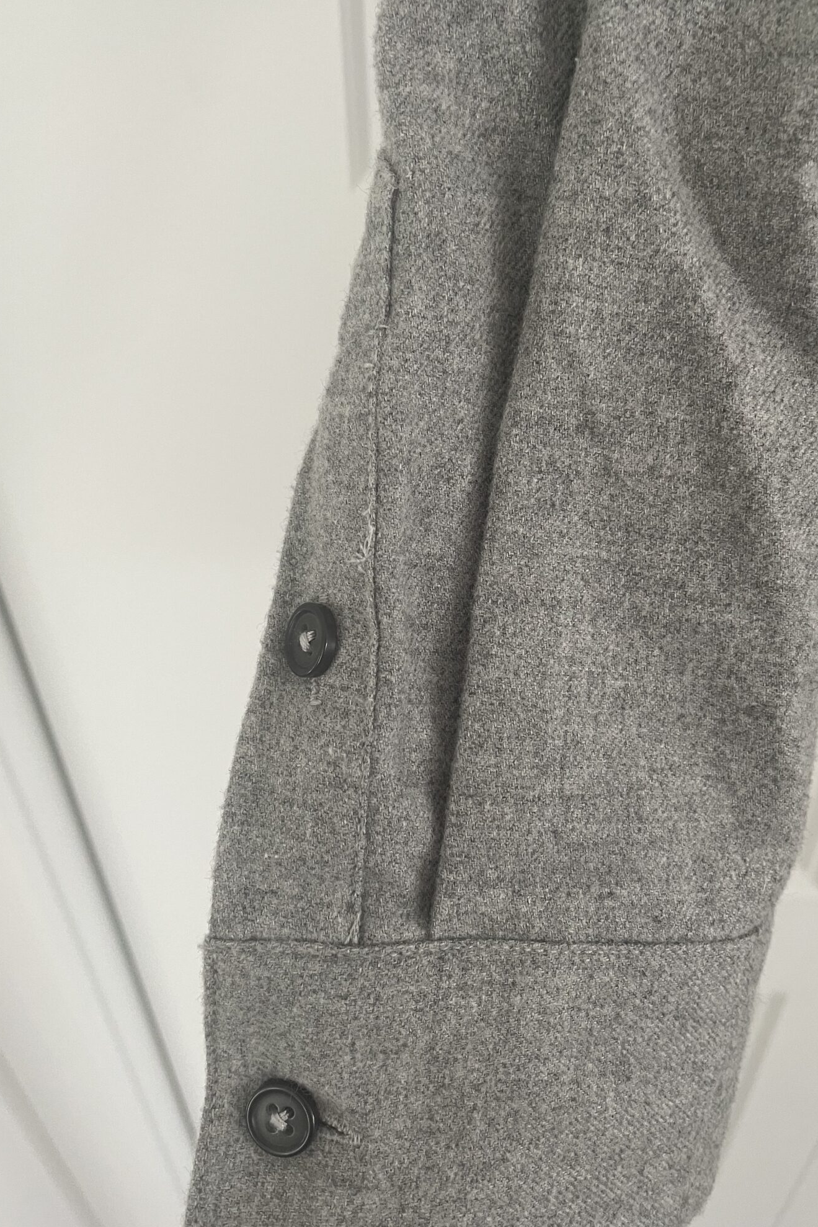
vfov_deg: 65.5
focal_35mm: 28
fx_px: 954
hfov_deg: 46.4
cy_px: 602
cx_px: 419
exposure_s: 1/66
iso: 125
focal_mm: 4.2
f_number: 1.6
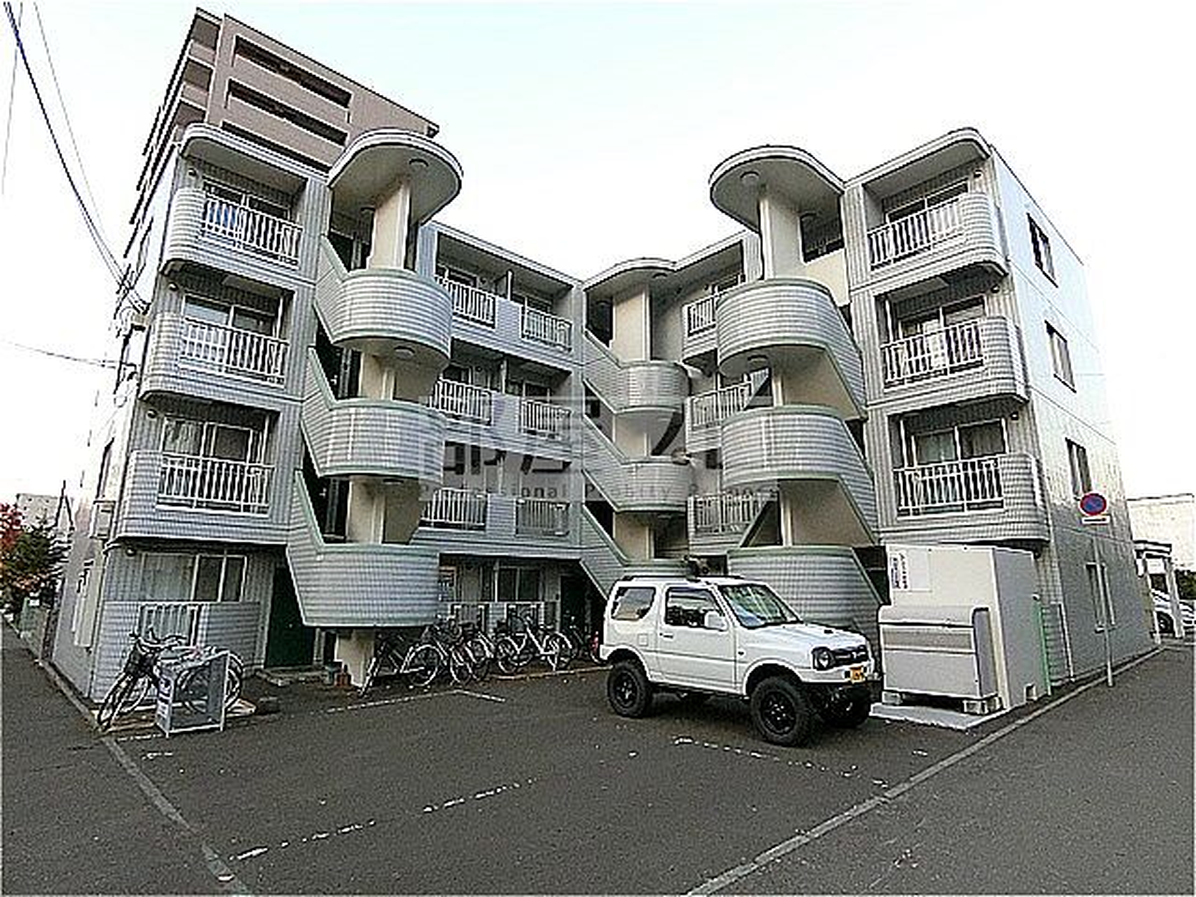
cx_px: 598
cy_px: 448
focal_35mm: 19
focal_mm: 4.06
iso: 1000
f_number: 2.7
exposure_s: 1/1000
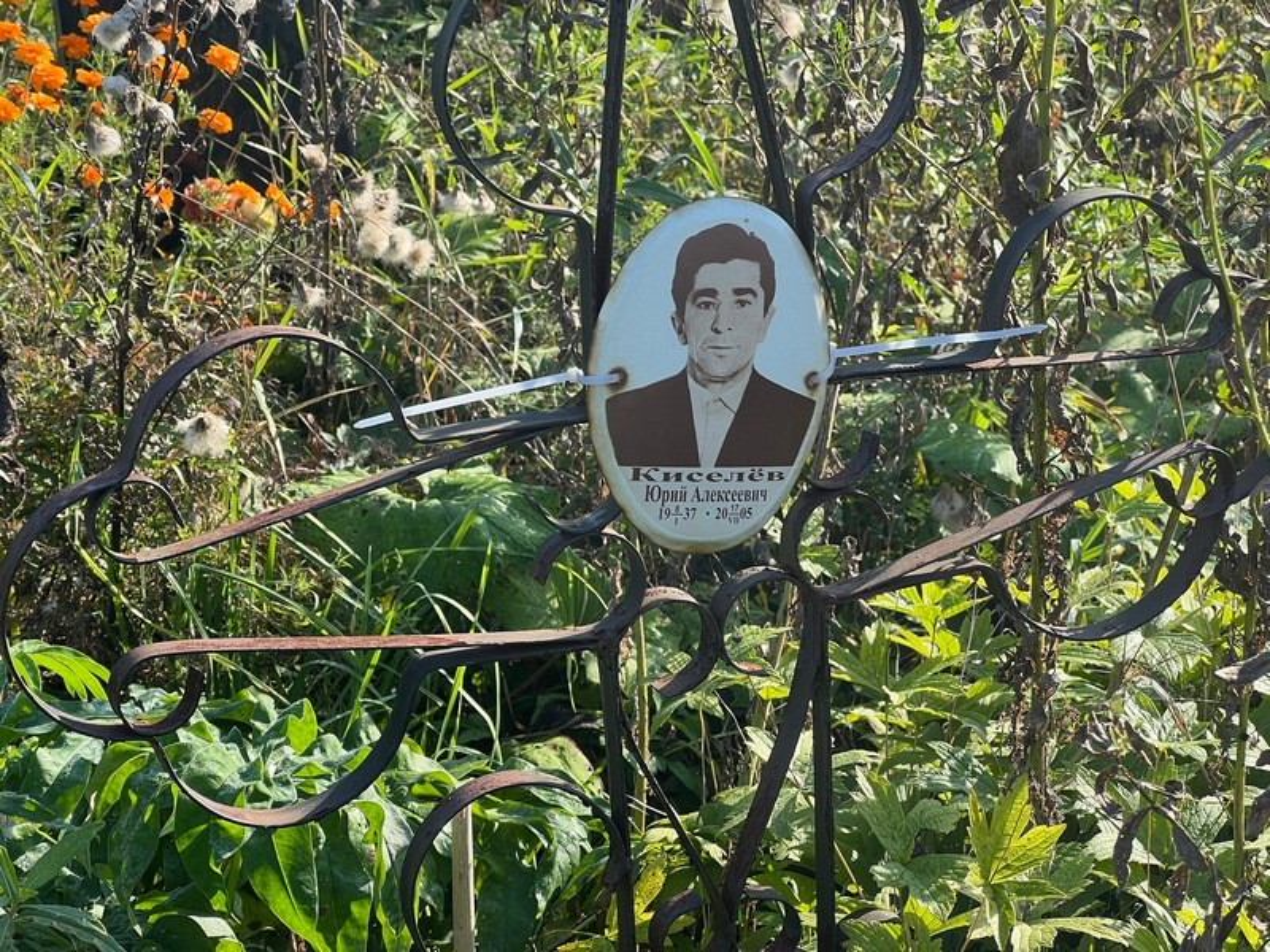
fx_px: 2825
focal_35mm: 77
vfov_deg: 19.1
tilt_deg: -16.9
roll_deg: -2.0
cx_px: 635
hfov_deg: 25.3
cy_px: 476
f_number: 2.8
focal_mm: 9
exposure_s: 1/190
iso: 32
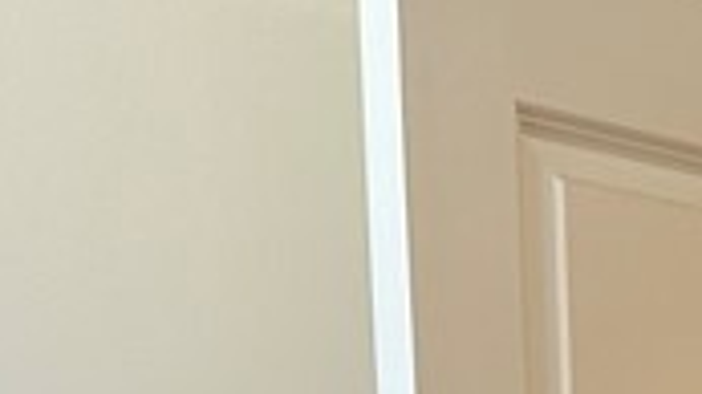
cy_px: 1409
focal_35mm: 155
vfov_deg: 6.6
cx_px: 1031
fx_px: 2883
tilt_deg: -12.1
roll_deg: -0.3
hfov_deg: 13.2
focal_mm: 6.86
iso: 100
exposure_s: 1/120
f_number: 1.78
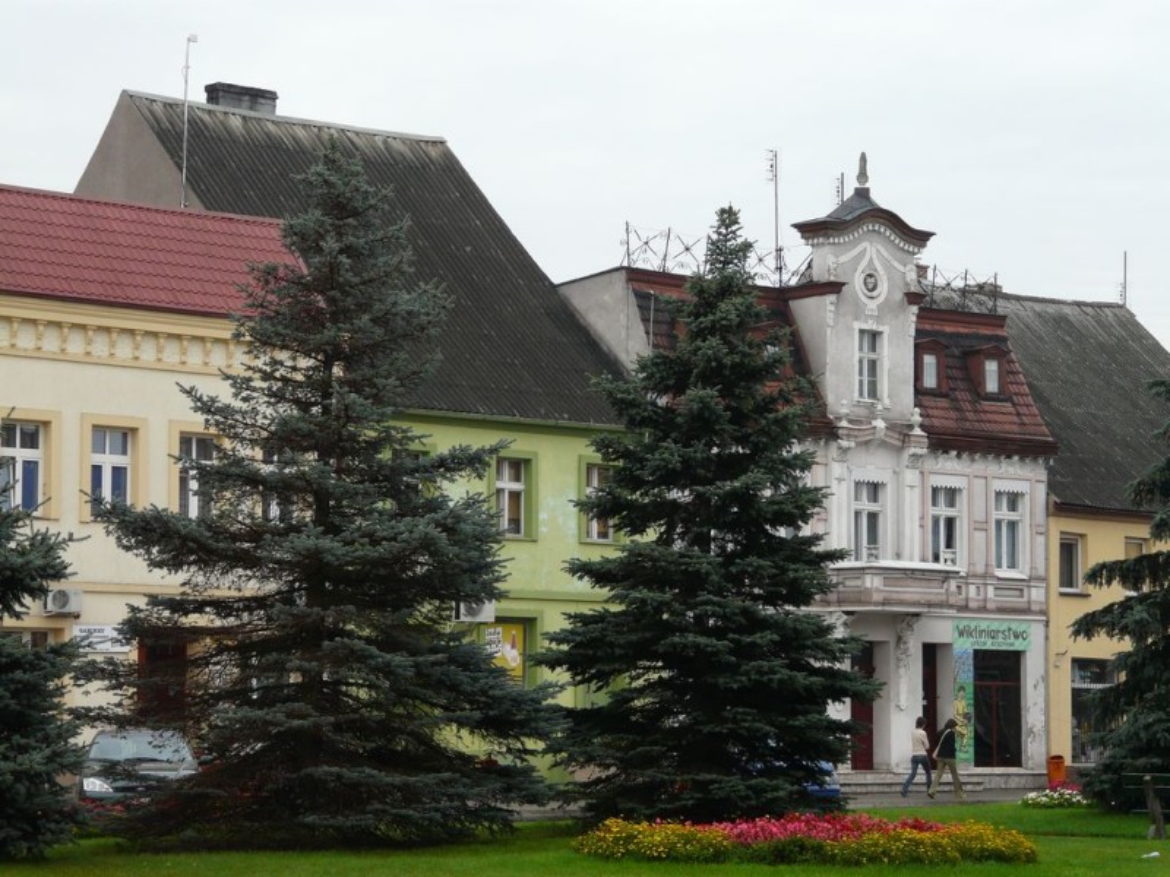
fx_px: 3110
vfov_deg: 16.1
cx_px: 585
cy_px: 438
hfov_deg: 21.3
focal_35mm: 92
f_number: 3.6
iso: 100
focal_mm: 15.1
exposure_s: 1/80
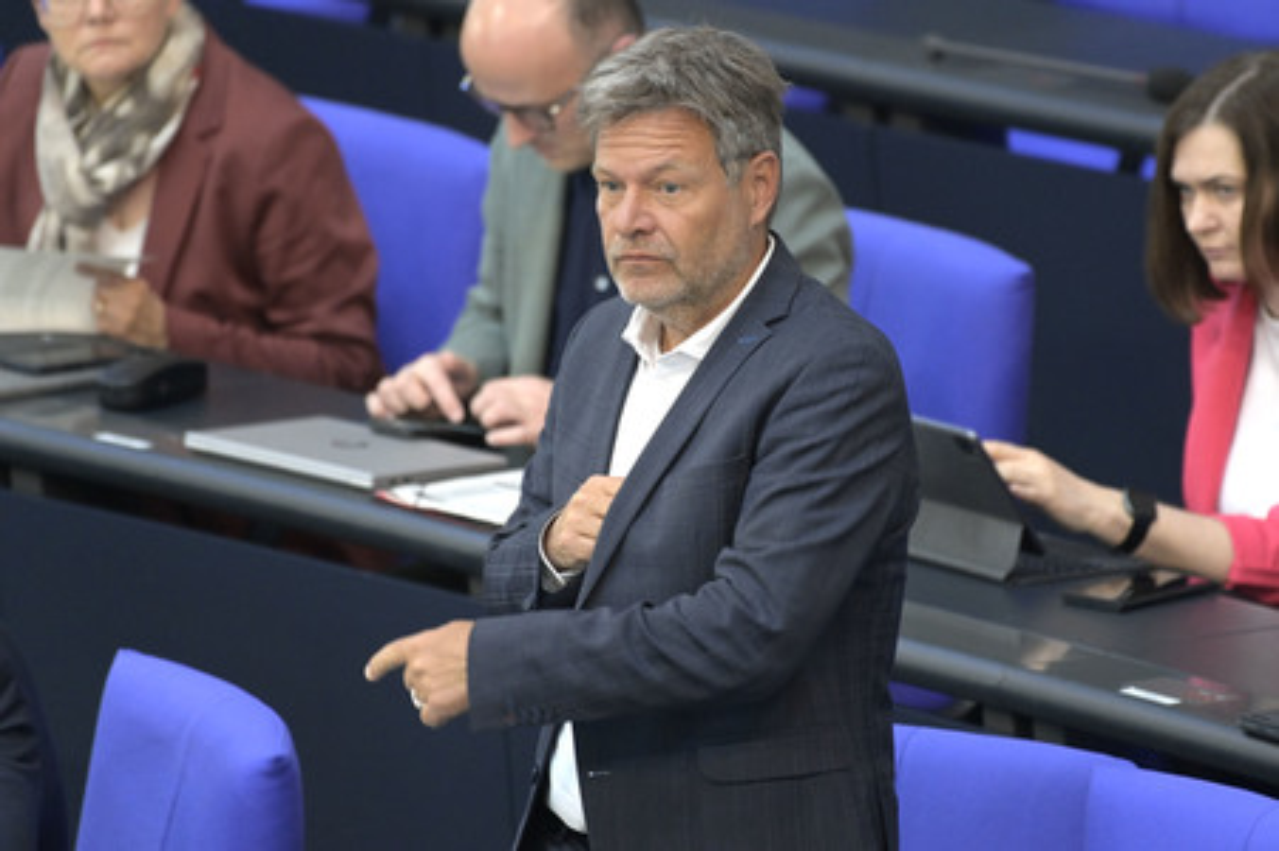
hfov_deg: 4.1
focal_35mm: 500
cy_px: 426
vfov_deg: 2.7
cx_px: 640
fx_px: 17750
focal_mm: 500
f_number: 5.6
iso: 8000
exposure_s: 1/320
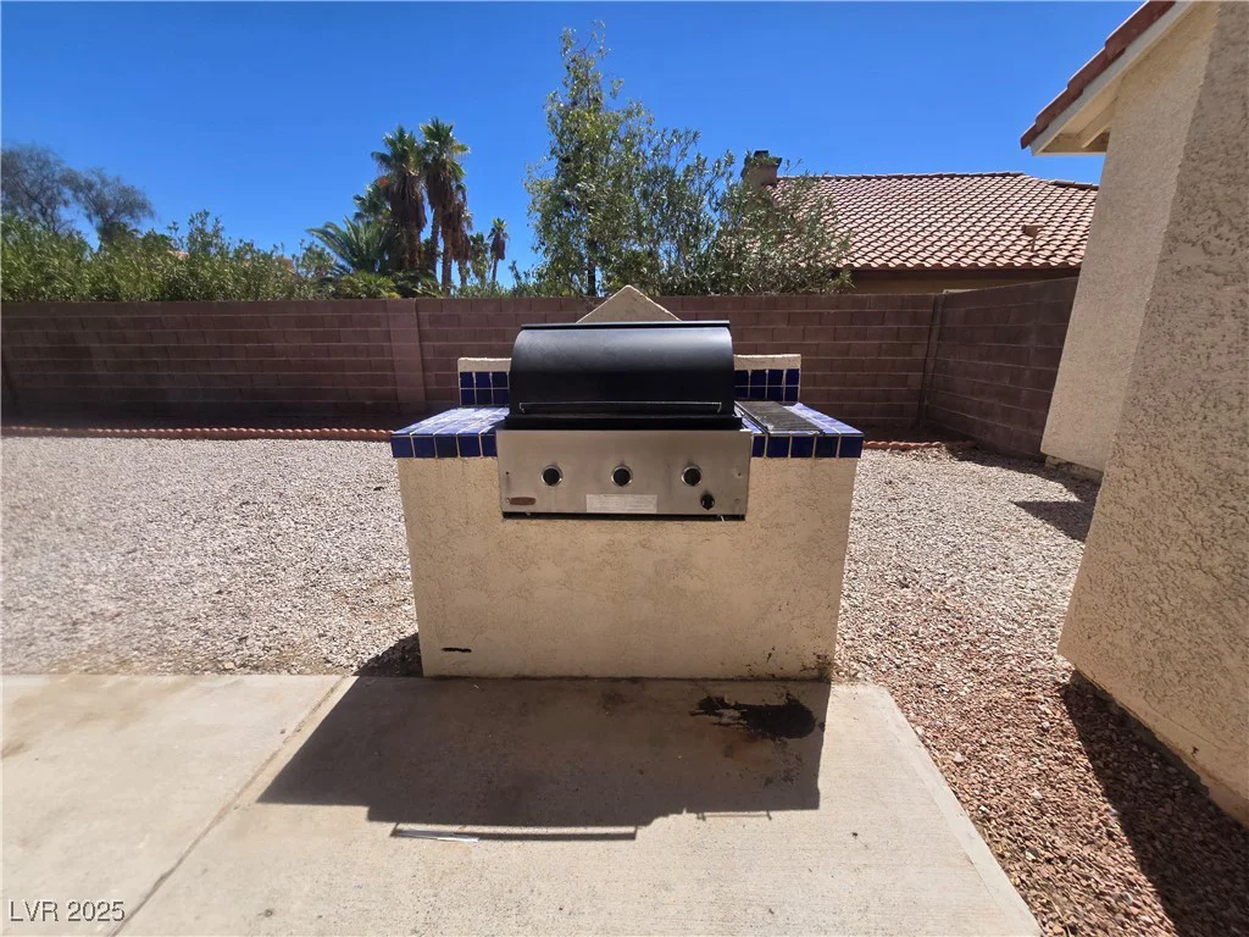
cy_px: 468
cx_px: 624
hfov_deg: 106.2
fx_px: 469
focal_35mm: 13
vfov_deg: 89.9
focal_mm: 2.2
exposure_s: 1/2643
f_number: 2.2
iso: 50
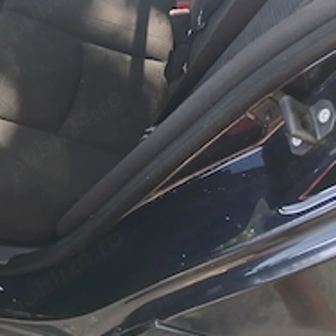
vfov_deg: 32.4
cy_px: 16
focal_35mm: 49
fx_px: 538
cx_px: 100
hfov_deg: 34.2
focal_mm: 3.98
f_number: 1.8
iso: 250
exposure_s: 1/60.2
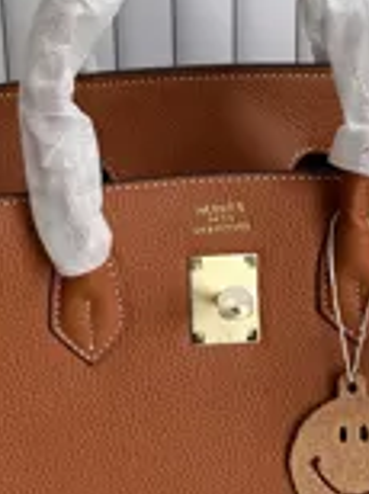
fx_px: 1069
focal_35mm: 75
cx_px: 167
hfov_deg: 19.6
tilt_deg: -19.2
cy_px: 234
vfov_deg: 26.0
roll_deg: +1.5
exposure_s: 1/121
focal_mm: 6.86
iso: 100
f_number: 1.78
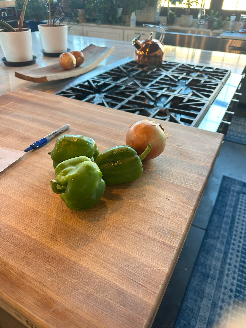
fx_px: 227
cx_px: 123
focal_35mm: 24
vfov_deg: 71.6
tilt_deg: -35.8
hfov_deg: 56.8
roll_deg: -1.8
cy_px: 164
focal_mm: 6.86
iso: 160
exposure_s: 1/120
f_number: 1.78
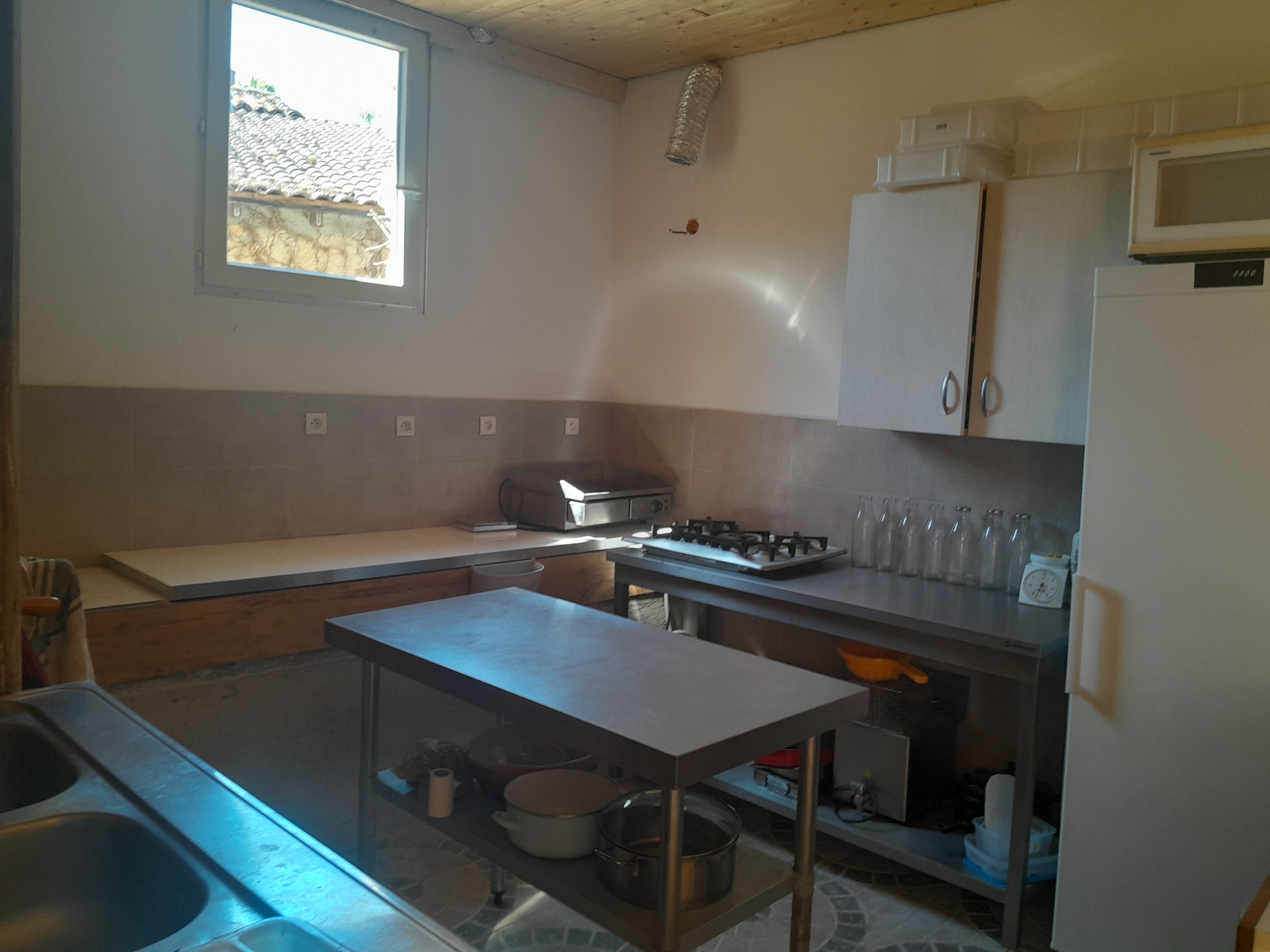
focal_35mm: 26
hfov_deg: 67.3
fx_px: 954
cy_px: 476
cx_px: 635
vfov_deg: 53.1
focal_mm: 3.98
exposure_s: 1/50
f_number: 1.8
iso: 125
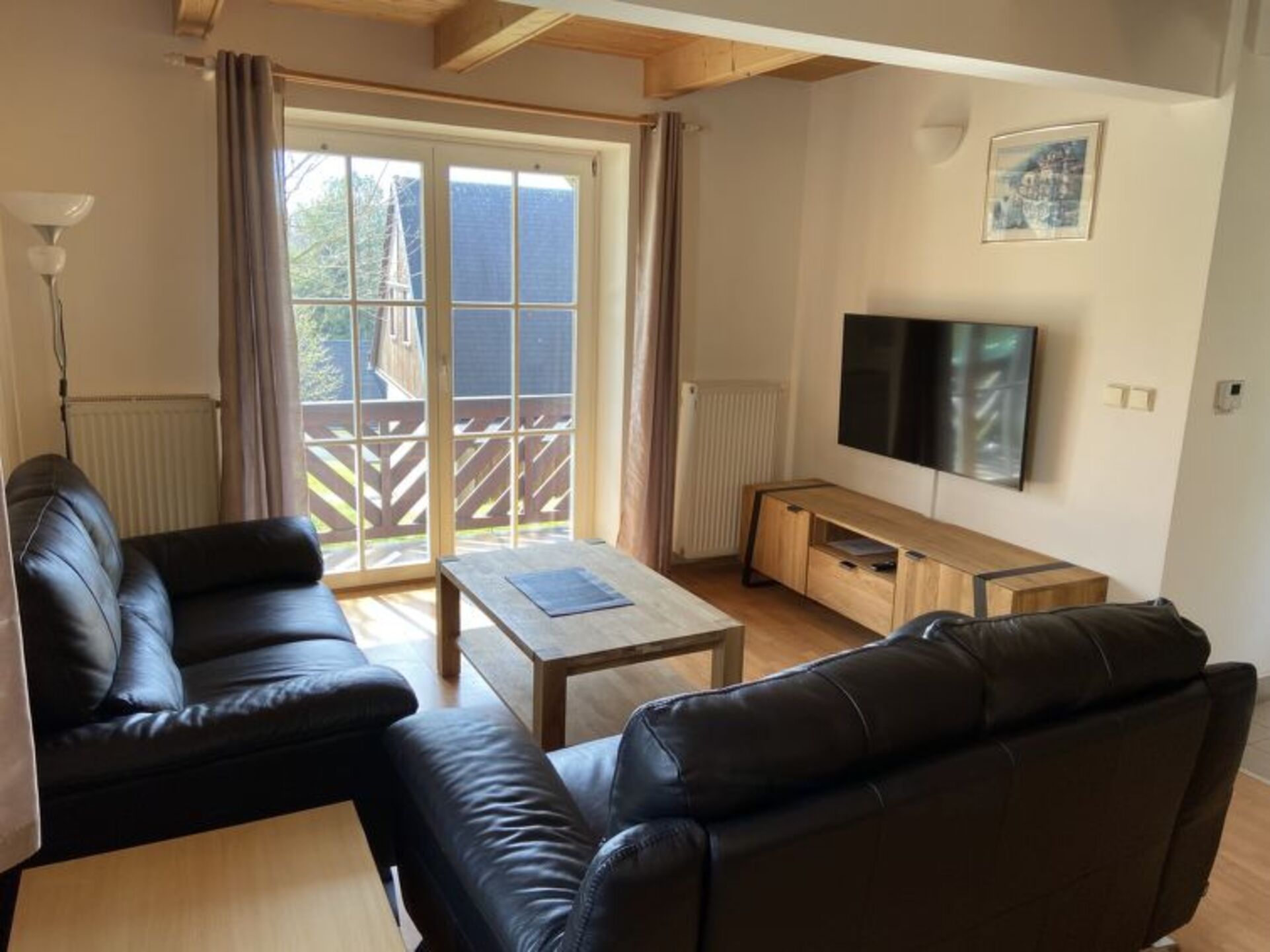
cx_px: 635
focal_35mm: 26
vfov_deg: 53.1
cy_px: 476
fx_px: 954
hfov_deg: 67.3
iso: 64
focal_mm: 4.25
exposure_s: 1/121
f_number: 1.8
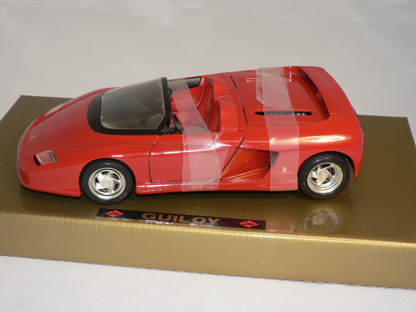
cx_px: 205
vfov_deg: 25.7
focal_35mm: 57
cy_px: 155
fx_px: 685
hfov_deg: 33.8
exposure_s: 1/60
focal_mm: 9.3
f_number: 2.8
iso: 80
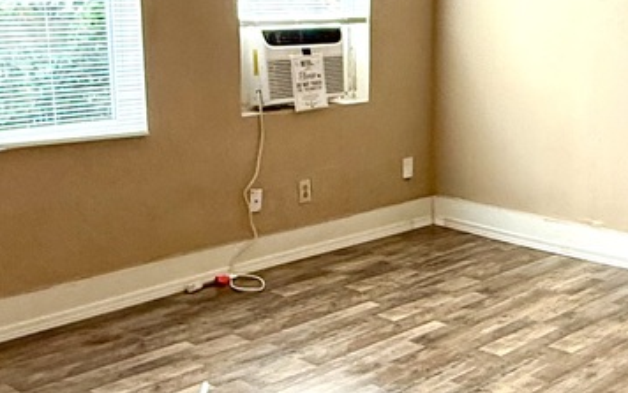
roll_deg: -1.8
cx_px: 476
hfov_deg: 33.3
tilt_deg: -14.2
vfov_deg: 21.6
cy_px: 234
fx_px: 1028
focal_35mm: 60
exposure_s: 1/120
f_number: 2.2
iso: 160
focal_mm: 2.22
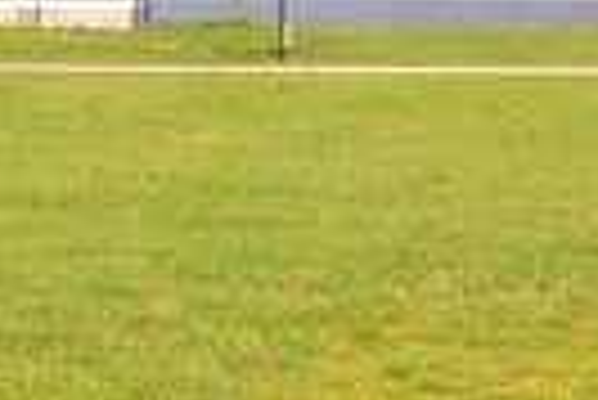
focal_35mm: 162
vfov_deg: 8.4
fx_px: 2694
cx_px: 241
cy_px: -13
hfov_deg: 12.7
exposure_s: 1/250
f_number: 10
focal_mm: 20
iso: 200
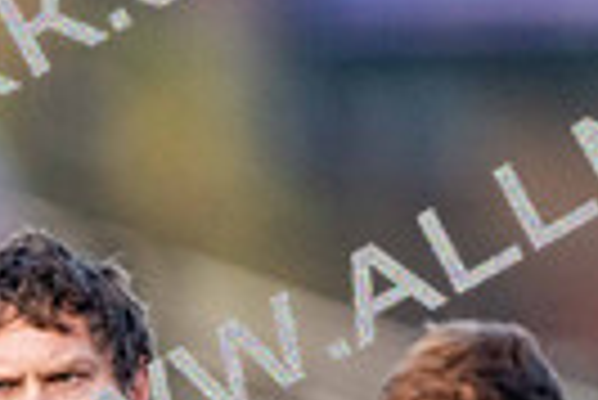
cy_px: 631
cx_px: -405
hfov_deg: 0.8
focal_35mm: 2617
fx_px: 43518
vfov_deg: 0.5
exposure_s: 1/2500
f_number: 4
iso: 2500
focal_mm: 600
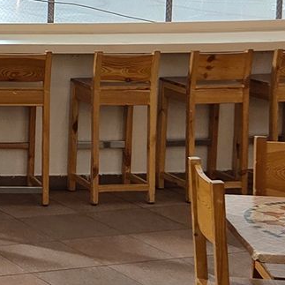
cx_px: -252
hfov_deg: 12.5
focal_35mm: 126
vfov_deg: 13.7
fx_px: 1174
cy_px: 2
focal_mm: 5.4
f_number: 1.8
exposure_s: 1/100
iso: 100
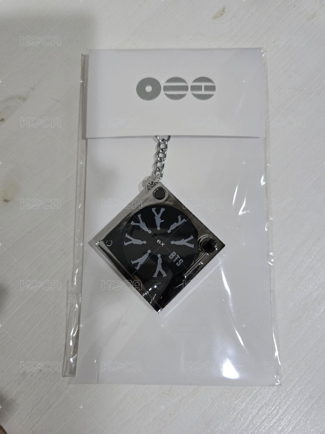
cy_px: 217
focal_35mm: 23
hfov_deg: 58.9
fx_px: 288
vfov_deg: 73.9
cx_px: 162
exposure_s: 1/120
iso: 400
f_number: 1.7
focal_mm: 6.3
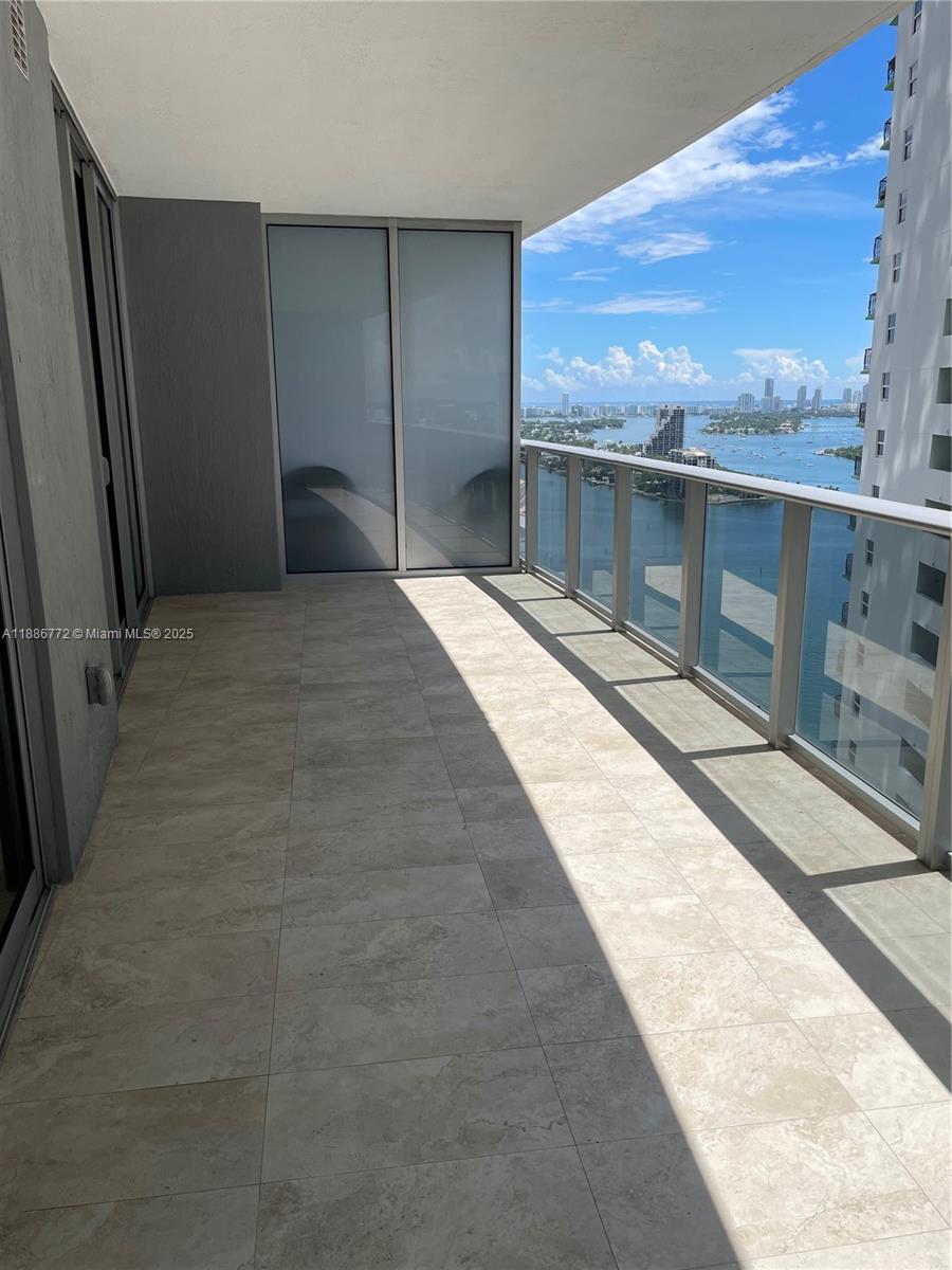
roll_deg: +0.8
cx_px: 476
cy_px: 635
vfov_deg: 67.3
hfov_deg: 53.1
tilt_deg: -13.1
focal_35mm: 26
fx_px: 953
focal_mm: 4.2
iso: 32
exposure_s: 1/4000
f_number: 1.6
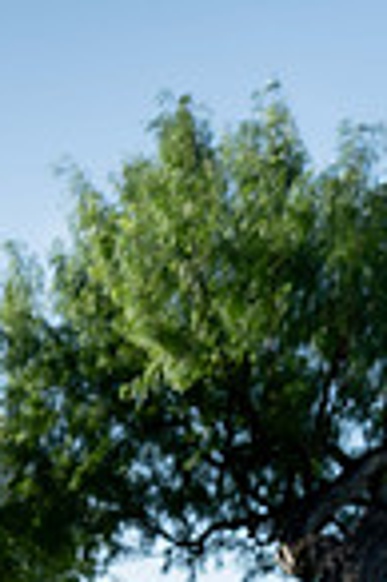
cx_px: 579
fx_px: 1746
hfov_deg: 12.1
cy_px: 769
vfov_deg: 17.7
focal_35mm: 108
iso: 250
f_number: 2.5
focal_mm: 35
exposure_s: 1/2500
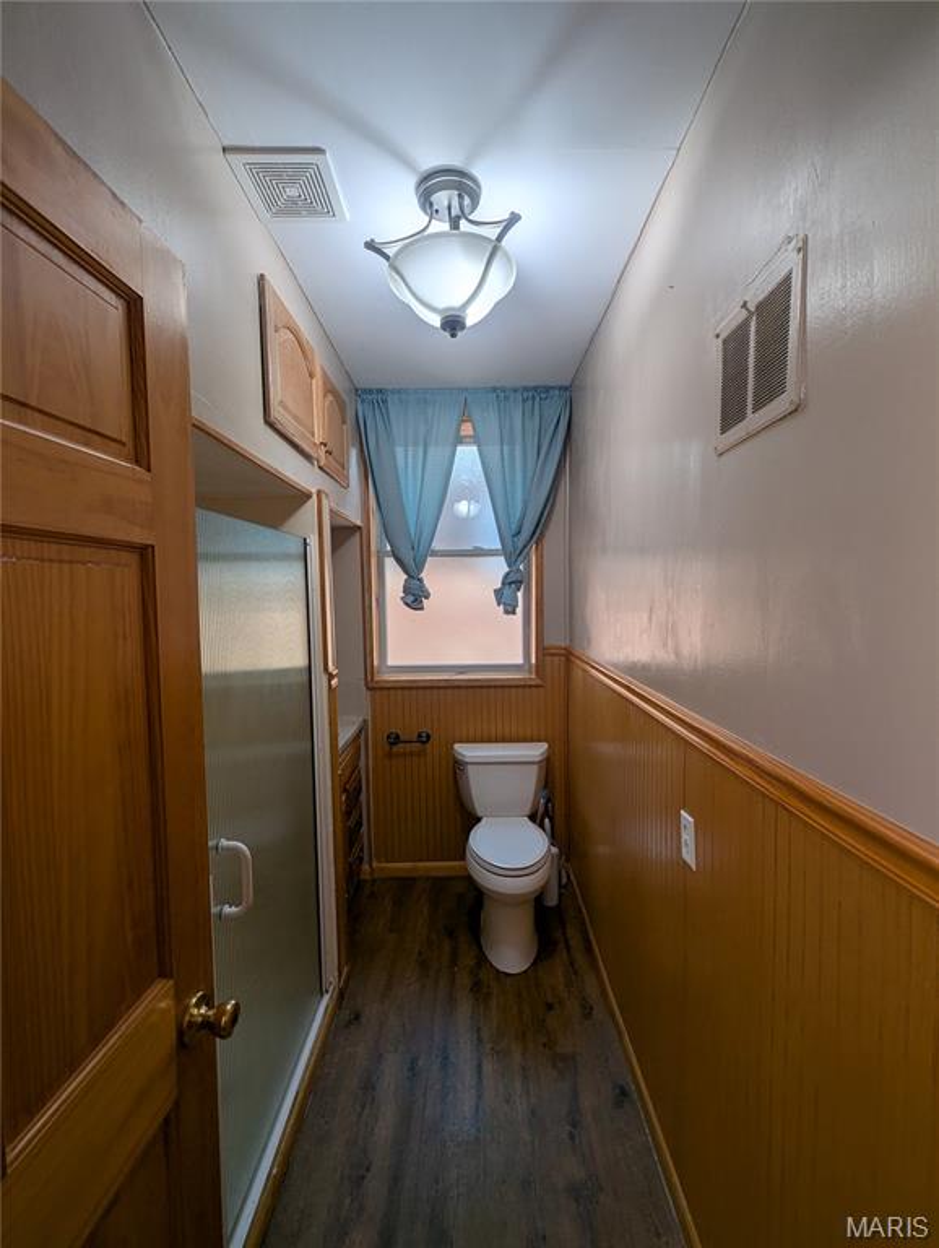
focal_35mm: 13
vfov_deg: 106.1
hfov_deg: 90.0
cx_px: 470
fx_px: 469
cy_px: 624
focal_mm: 1.95
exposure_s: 1/60
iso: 45
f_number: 2.2
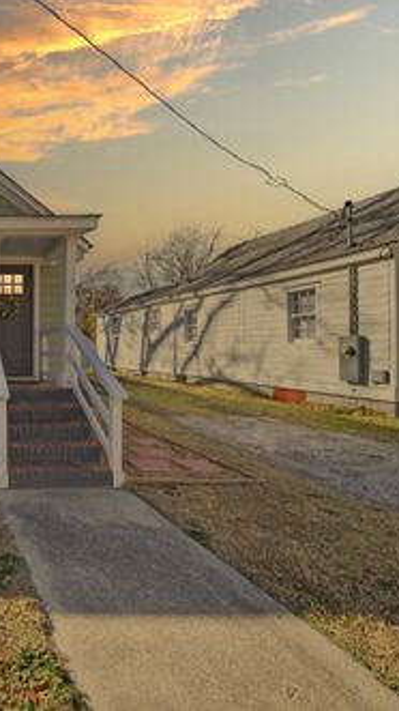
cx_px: -47
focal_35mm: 19
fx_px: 358
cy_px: 356
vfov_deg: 89.6
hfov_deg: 43.8
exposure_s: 1/2500
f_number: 8
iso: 250
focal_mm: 12
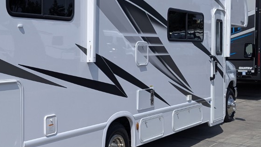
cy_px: 53
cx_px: -17
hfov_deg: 29.6
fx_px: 450
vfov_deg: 18.5
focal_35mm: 65
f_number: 1.85
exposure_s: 1/4717
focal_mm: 6.81
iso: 47
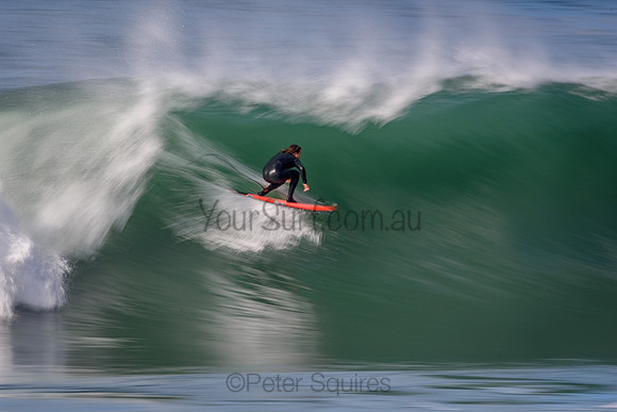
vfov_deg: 2.1
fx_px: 11314
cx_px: 308
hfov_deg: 3.1
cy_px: 206
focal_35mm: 660
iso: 100
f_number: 18
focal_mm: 440
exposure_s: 1/20
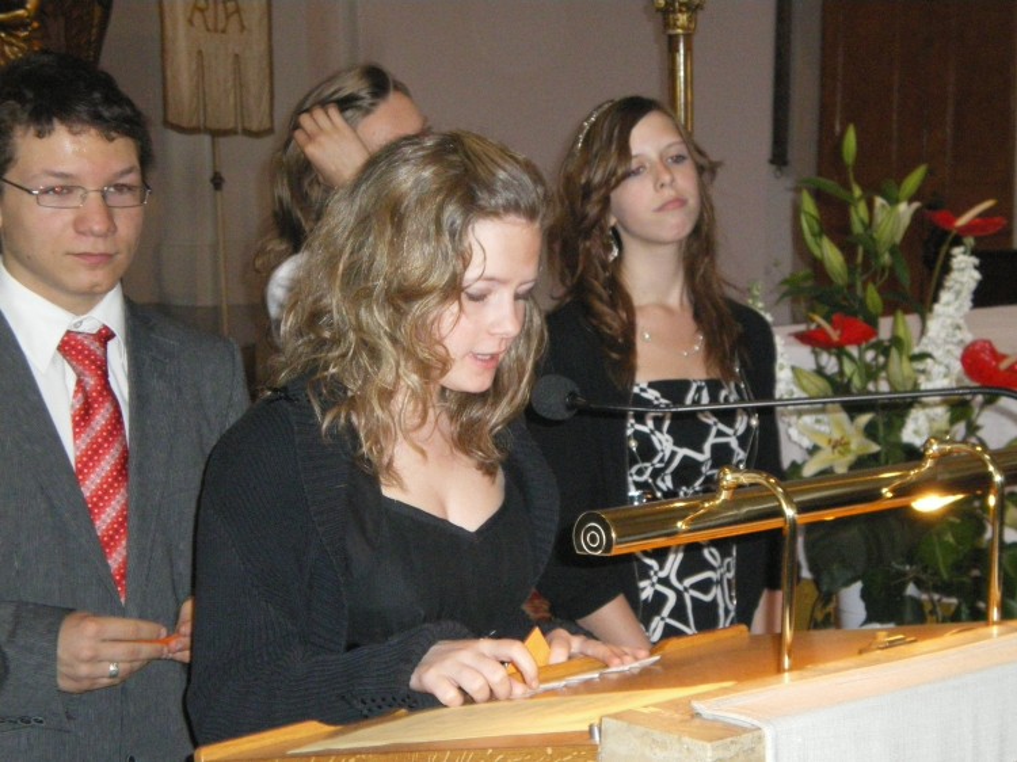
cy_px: 381
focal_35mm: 82
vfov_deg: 18.0
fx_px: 2408
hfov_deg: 23.8
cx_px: 508
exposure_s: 1/80
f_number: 5.1
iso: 800
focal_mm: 14.3
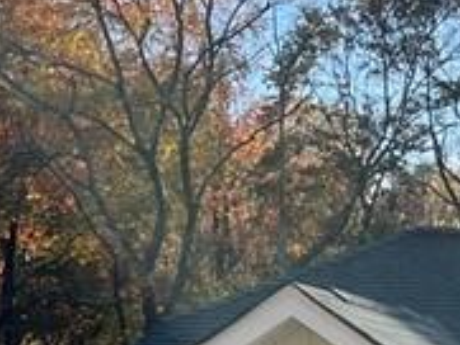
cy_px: 599
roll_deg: -1.2
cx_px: 724
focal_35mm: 147
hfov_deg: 12.6
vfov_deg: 9.7
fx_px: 1955
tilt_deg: -6.5
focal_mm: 5.1
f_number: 1.6
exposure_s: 1/1558
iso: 50
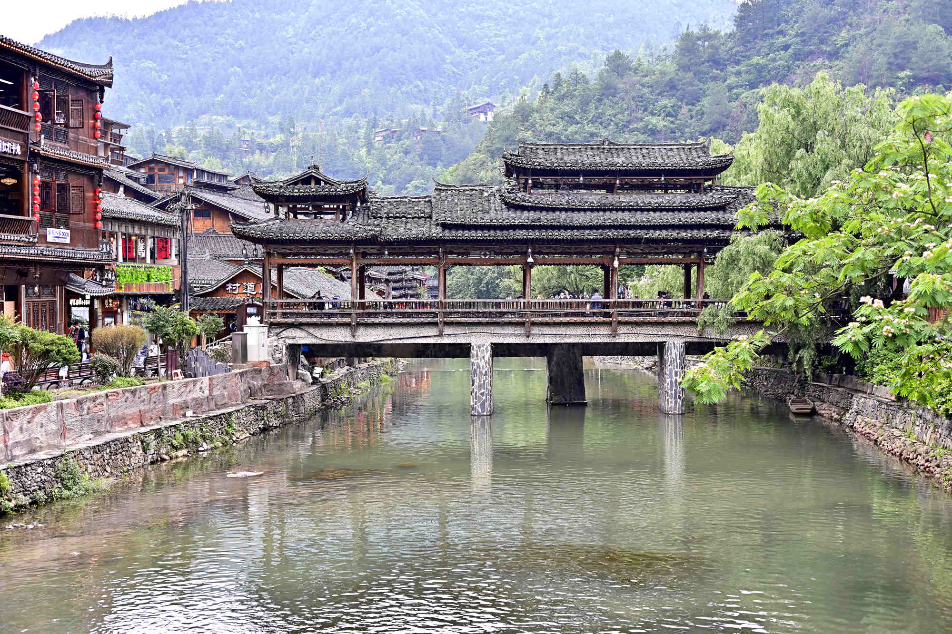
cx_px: 476
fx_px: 1269
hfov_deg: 41.1
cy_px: 317
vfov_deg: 28.1
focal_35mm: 48
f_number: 5.3
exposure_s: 1/500
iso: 500
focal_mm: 48
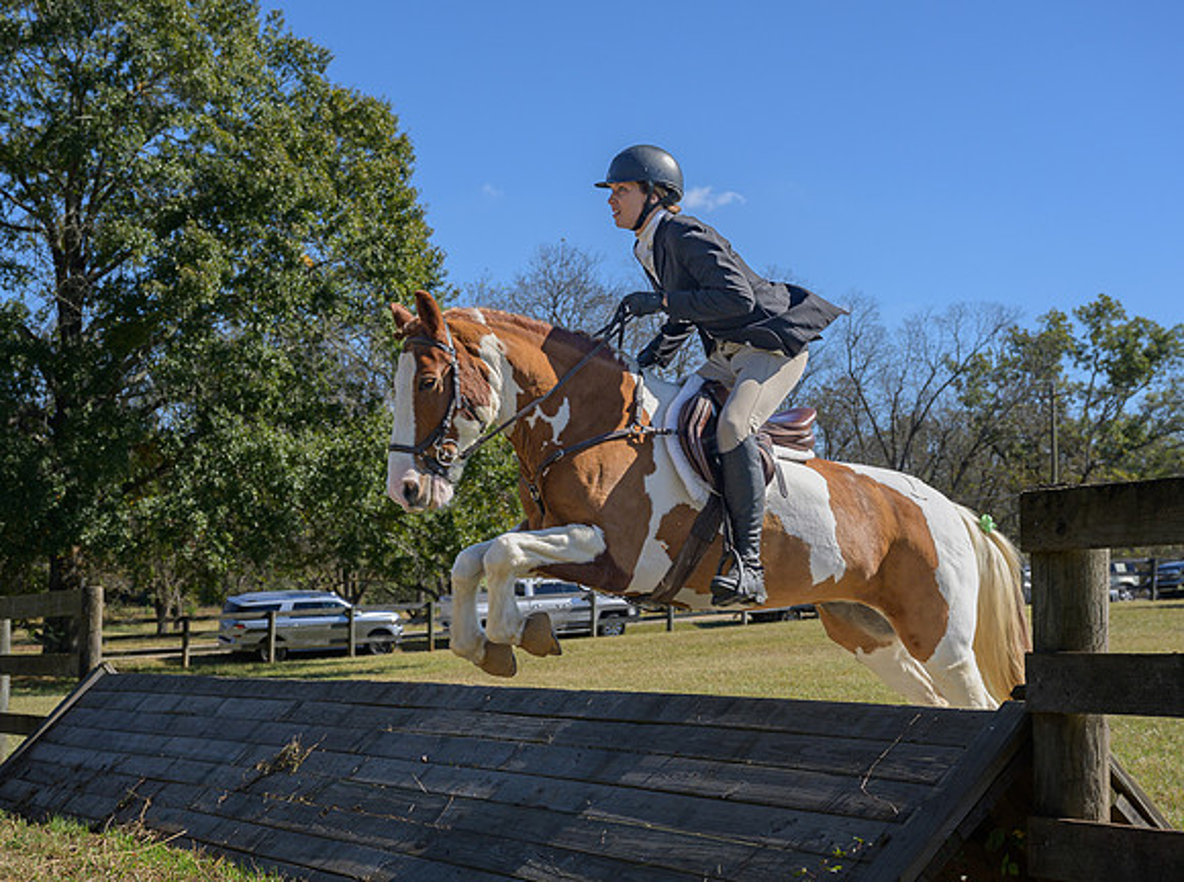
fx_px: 1941
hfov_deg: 33.9
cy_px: 491
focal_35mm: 57
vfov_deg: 25.6
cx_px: 536
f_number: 5.6
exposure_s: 1/800
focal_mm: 44
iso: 200
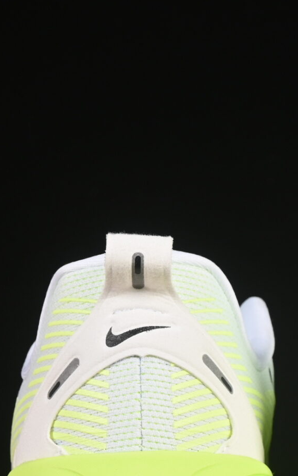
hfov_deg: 6.1
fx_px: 2778
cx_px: 289
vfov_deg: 9.8
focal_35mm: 214
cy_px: 359
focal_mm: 50
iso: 160
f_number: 8
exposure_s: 1/80
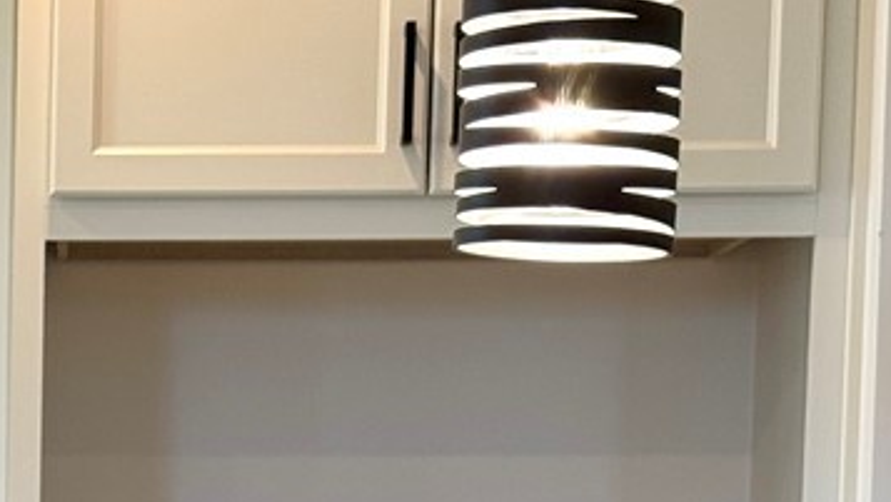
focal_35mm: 150
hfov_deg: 13.9
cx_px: -217
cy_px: 837
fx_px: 3545
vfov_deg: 7.9
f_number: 1.78
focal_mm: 6.76
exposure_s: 1/120
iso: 80
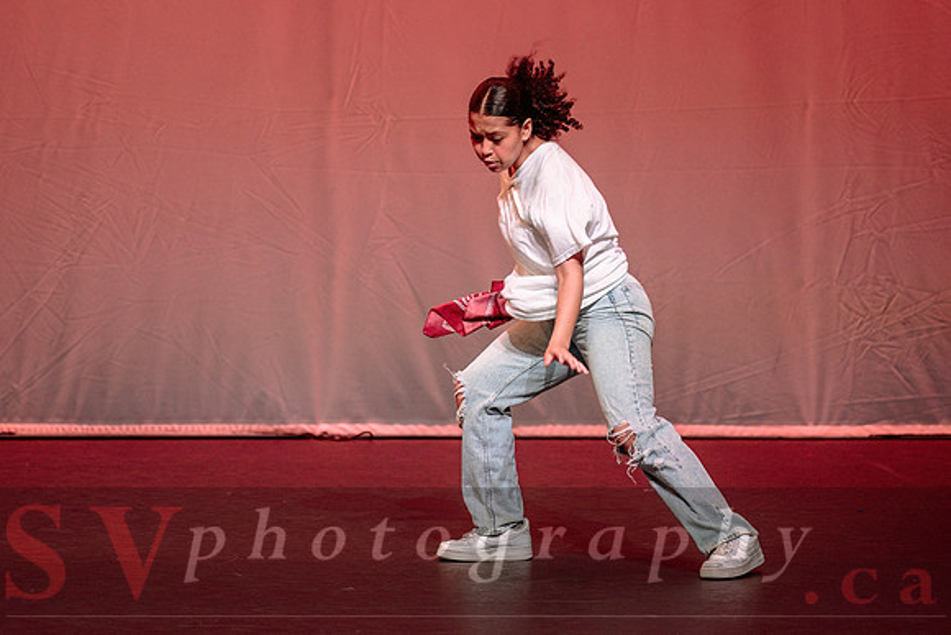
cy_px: 146
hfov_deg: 7.4
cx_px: 476
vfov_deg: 5.0
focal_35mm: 277
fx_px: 7329
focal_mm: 180
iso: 1250
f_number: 2.8
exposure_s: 1/500
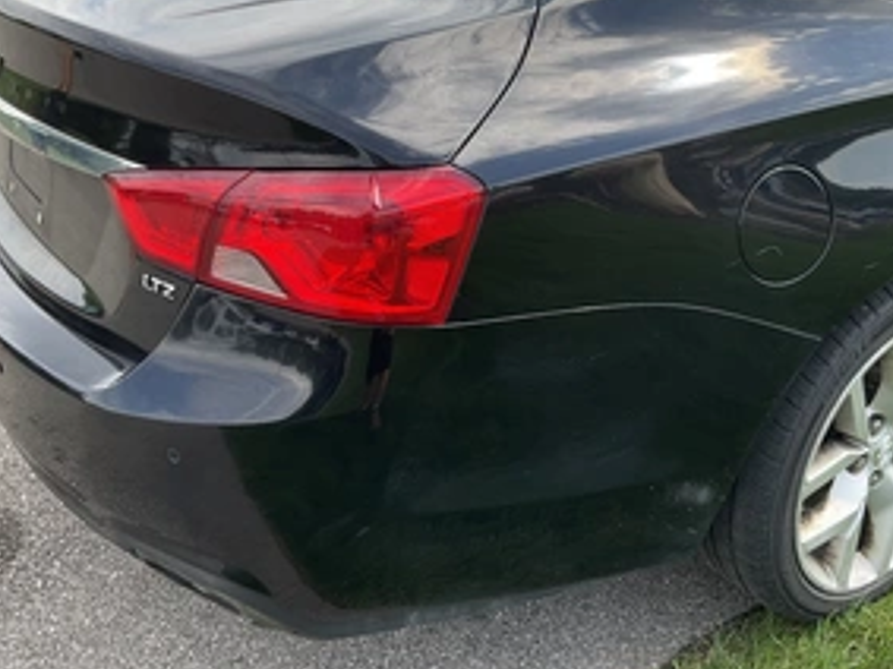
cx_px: 495
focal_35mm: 41
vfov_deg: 35.1
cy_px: 325
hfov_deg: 45.7
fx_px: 1057
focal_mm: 3
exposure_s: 1/358
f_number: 1.8
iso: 25
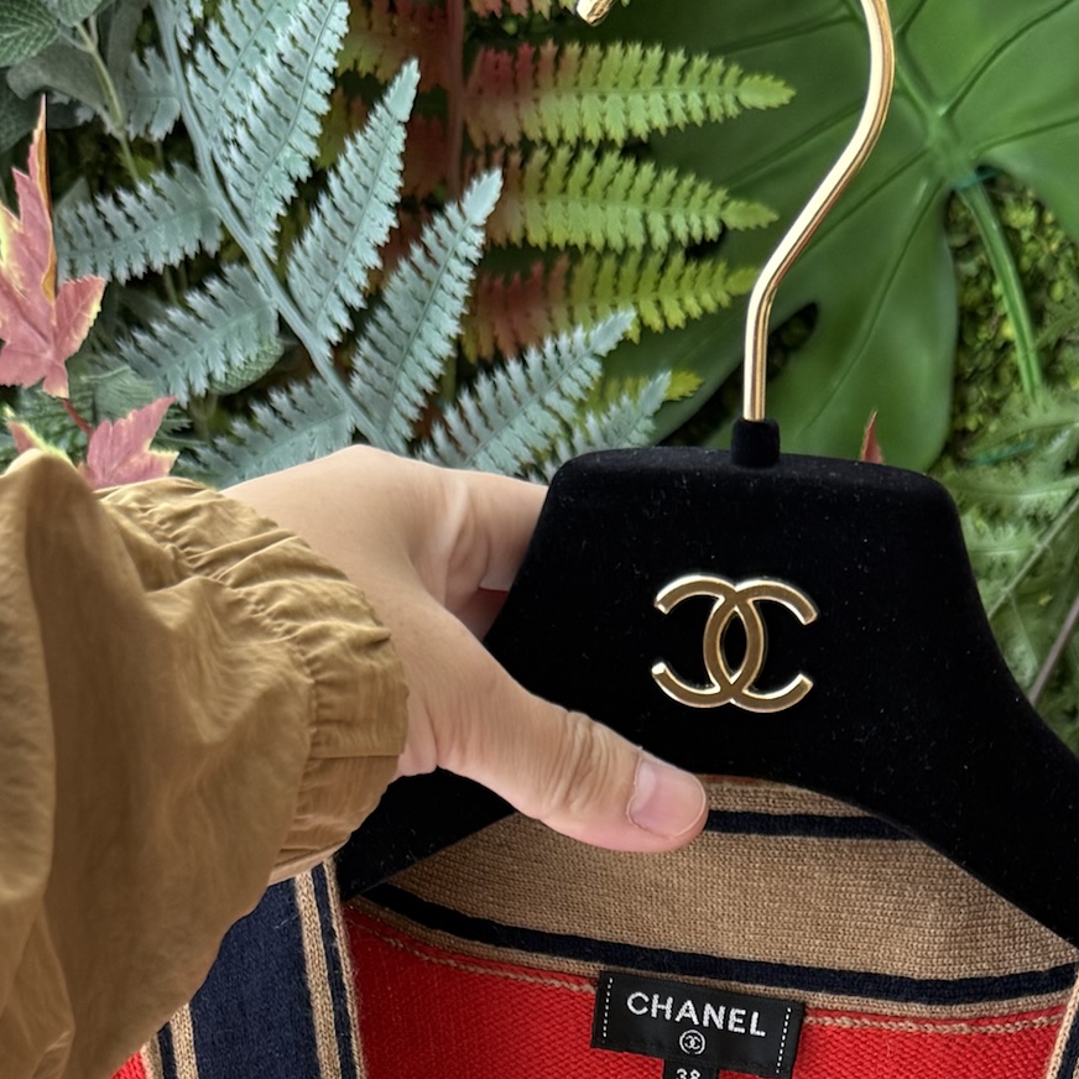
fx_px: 2574
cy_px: 1579
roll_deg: -4.5
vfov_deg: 20.5
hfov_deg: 23.6
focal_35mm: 73
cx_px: 716
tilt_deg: -14.3
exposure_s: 1/100
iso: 160
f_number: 1.78
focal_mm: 6.76
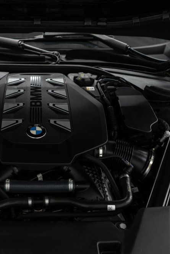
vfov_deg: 45.4
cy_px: 129
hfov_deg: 30.5
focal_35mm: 43
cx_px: 37
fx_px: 304
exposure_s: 1/40
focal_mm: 28
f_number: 3.2
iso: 400
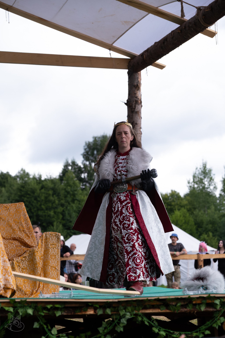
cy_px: 169
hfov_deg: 16.5
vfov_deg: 24.5
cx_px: 112
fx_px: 778
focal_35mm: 83
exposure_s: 1/1250
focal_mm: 55
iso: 500
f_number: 3.6
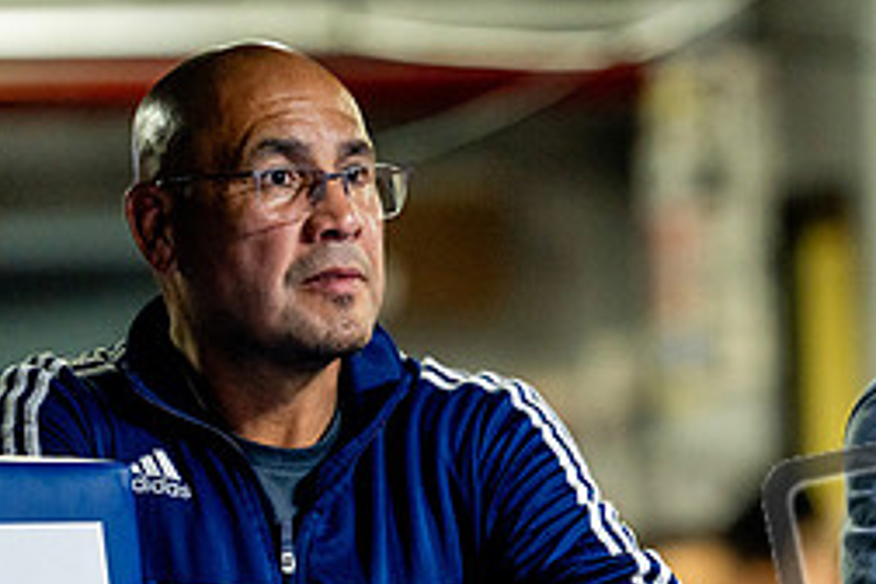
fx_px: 8394
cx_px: 772
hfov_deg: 6.0
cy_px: 520
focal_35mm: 345
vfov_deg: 4.0
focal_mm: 150
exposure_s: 1/1000
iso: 4000
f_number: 2
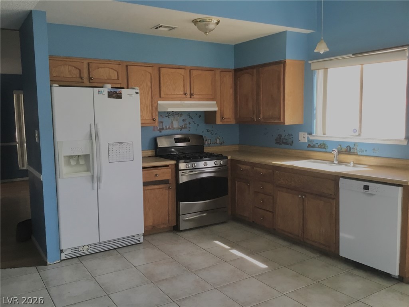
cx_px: 204
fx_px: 366
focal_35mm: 31
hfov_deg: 58.4
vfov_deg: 45.4
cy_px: 154
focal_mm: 3.3
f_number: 2.4
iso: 32
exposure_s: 1/30
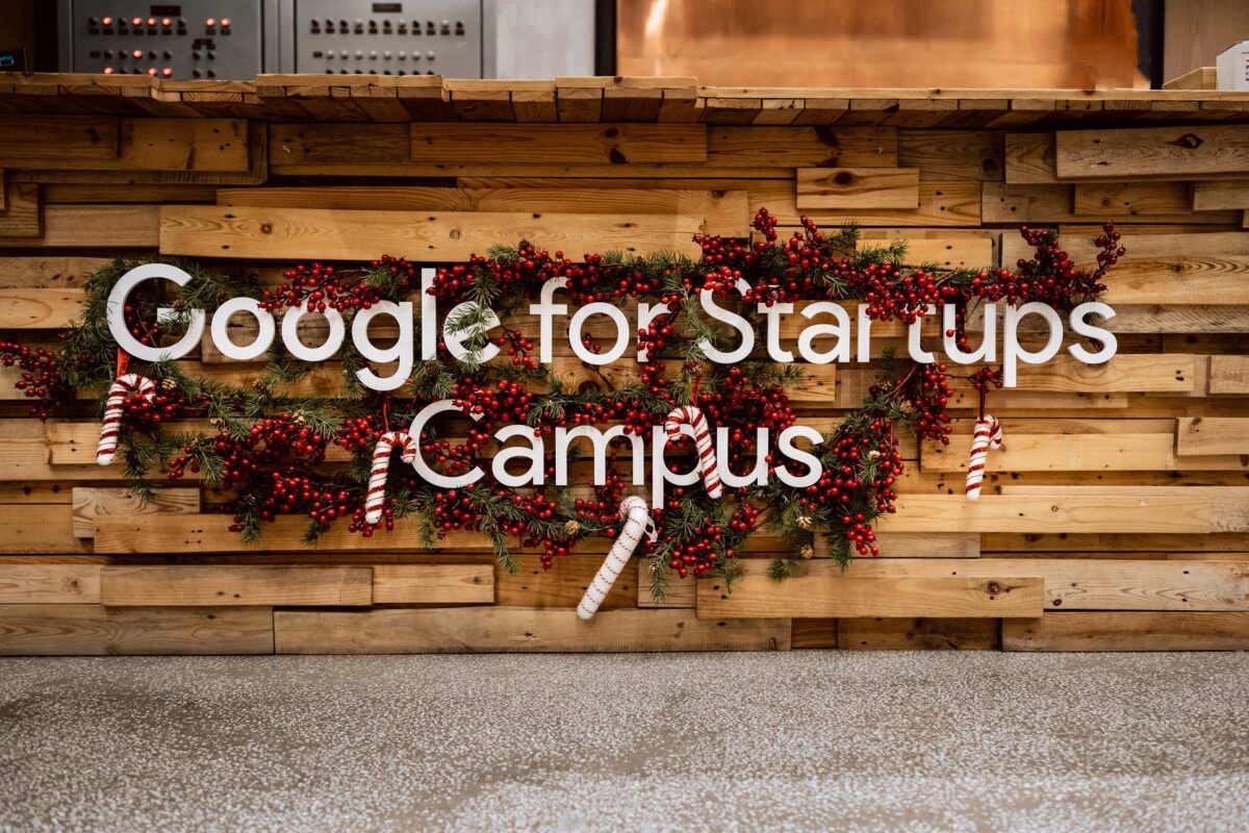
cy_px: 416
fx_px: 1214
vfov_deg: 37.9
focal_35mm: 35
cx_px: 624
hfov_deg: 54.4
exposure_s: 1/250
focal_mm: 35
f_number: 2.5
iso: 3200
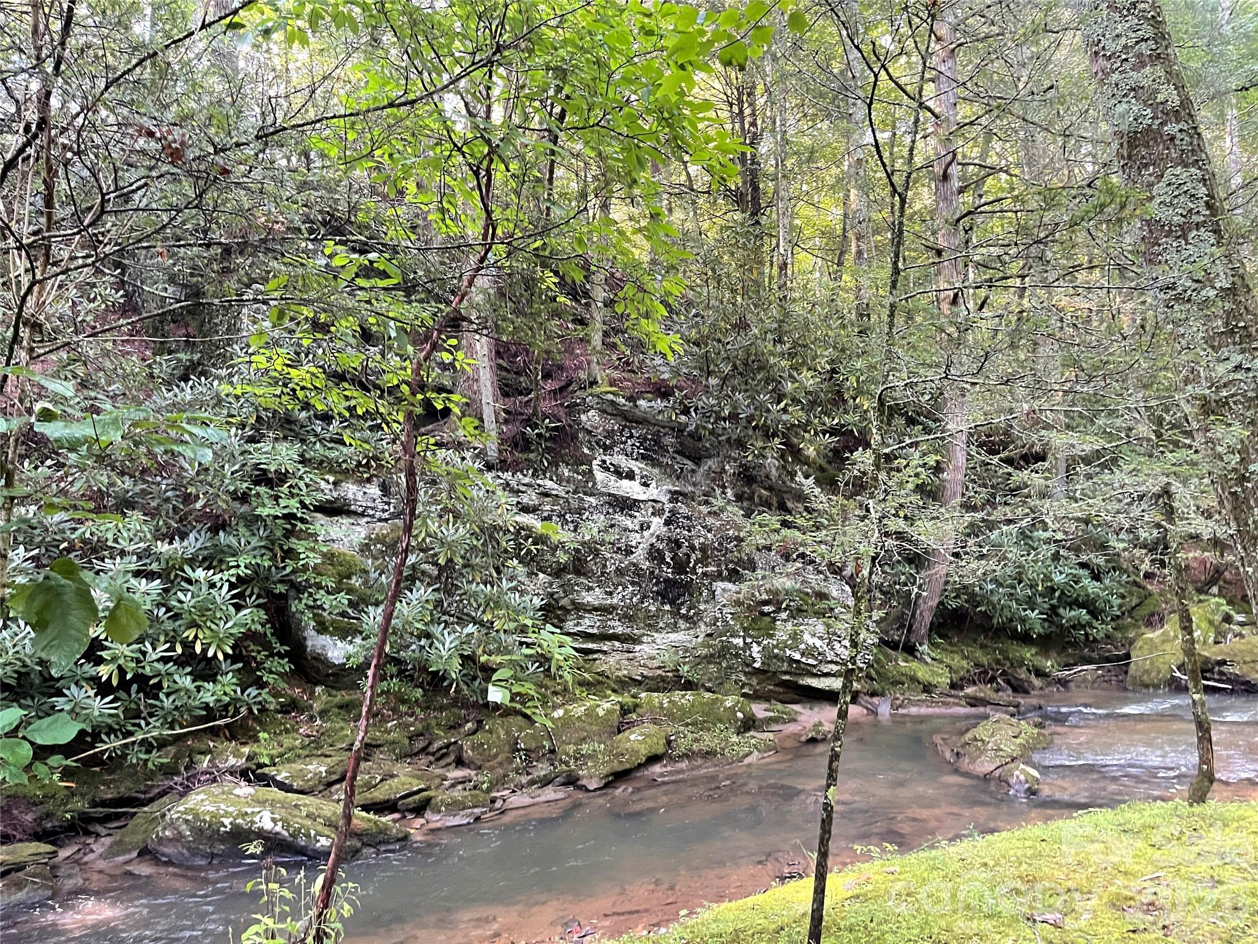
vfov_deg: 53.1
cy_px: 472
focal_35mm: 26
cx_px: 629
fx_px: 945
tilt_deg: +0.9
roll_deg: +2.5
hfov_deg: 67.3
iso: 400
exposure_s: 1/60
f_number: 1.6
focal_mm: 5.1
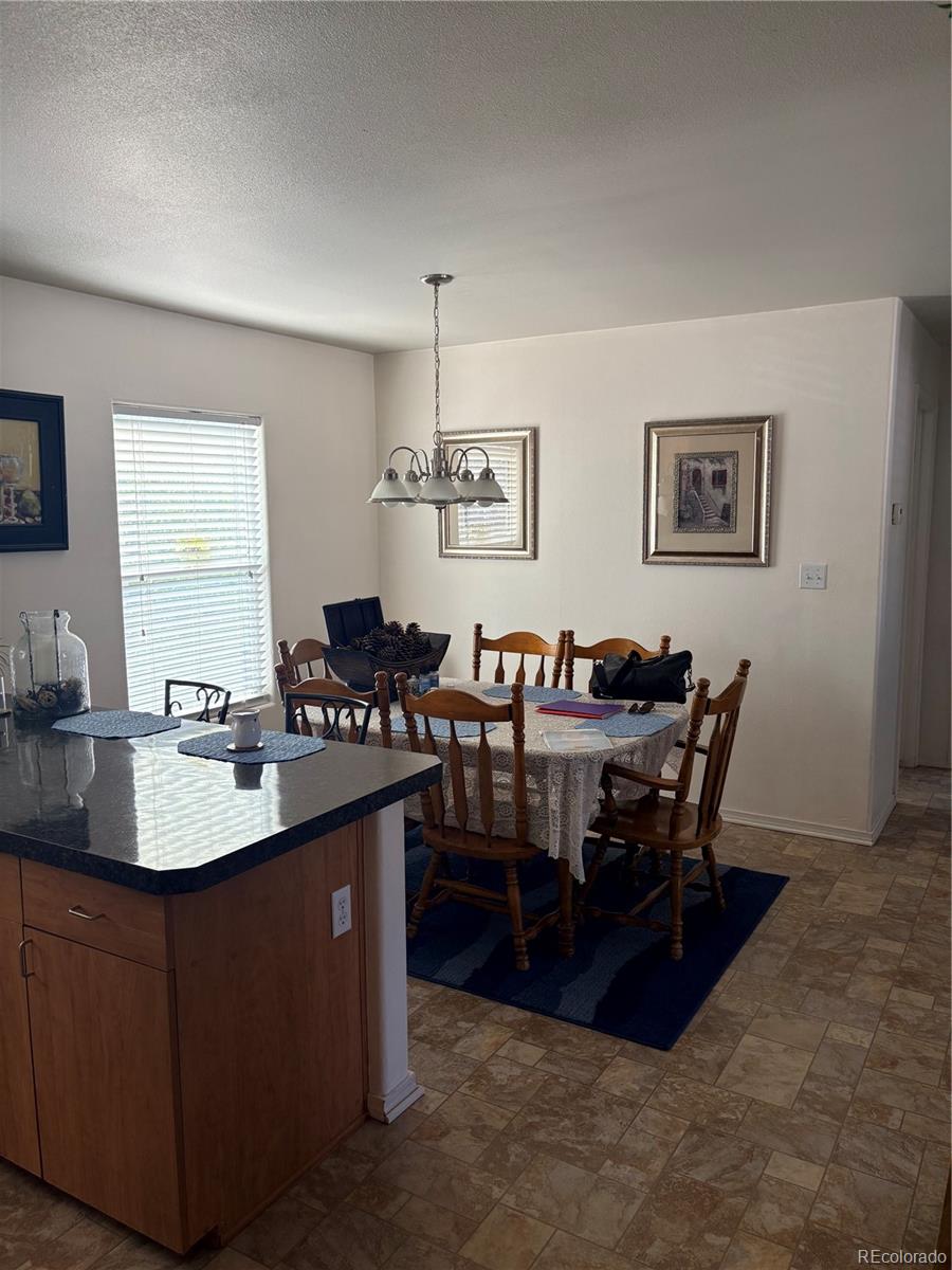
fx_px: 953
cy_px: 635
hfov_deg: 53.1
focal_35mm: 26
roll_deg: +1.6
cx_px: 476
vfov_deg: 67.3
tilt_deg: -6.8
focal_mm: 5.96
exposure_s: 1/225
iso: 125
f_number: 1.6
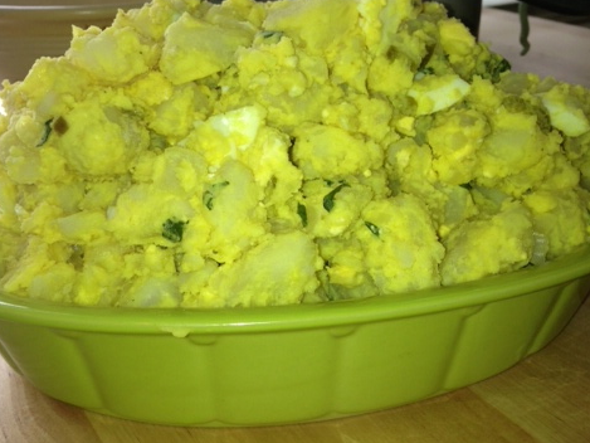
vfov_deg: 32.1
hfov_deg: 42.1
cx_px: 296
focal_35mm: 45
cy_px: 185
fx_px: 767
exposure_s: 1/81
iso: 50
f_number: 2.4
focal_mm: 4.13
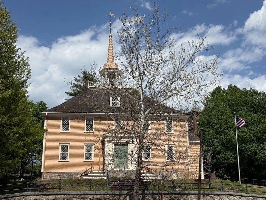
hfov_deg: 39.7
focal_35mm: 48
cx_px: 133
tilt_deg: +15.9
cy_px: 100
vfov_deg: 30.3
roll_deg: +0.9
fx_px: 369
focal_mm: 6.76
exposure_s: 1/8772
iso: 64
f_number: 1.78
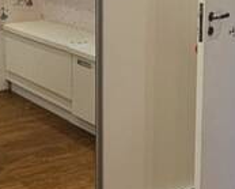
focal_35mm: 79
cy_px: -5
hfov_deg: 24.0
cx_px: 73
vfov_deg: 18.9
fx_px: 550
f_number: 2.2
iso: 200
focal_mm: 2.2
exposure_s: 1/60
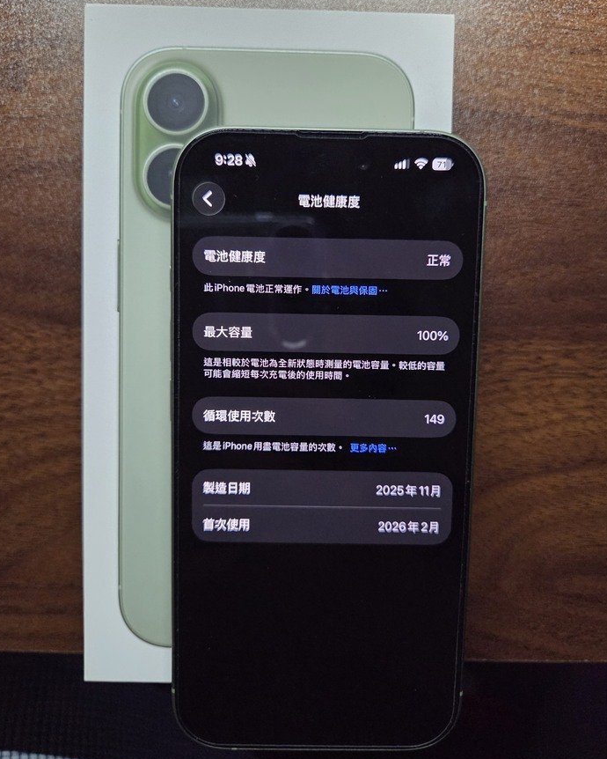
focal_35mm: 25
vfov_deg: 68.0
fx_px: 561
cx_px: 310
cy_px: 347
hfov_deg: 56.8
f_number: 1.8
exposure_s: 1/120
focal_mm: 5.4
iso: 1250
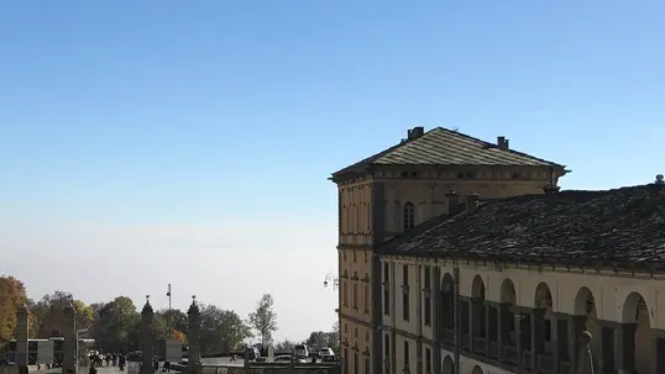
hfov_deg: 30.5
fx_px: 1199
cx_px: 167
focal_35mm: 68
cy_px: 174
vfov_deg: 17.7
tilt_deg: +4.1
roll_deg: +0.0
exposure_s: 1/3690
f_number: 1.8
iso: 20
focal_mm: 3.99
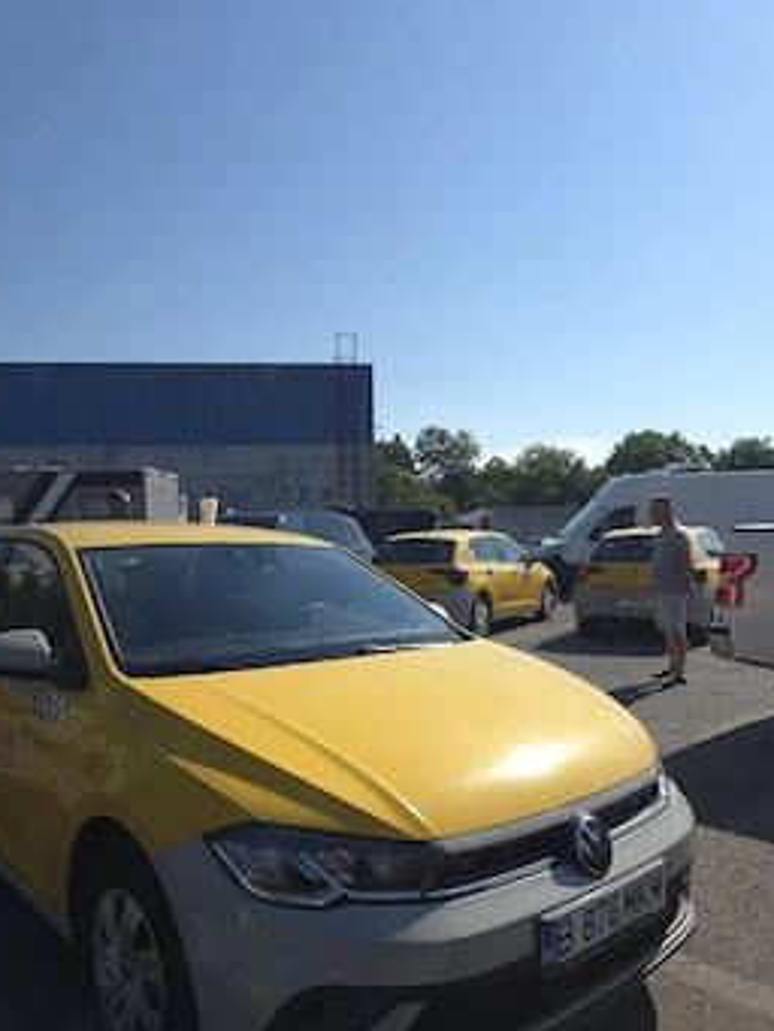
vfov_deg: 65.1
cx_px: 414
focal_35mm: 27
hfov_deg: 51.3
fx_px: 804
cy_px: 574
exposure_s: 1/3333
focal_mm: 6.3
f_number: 1.7
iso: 50
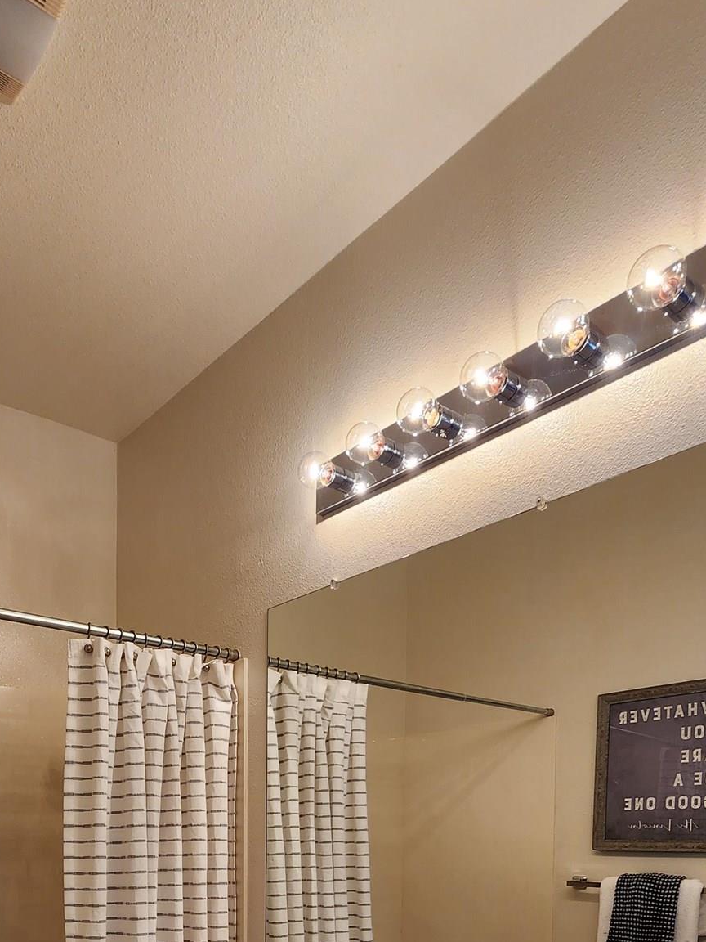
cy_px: 874
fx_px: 707
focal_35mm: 26
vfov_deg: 56.5
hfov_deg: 52.3
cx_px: 249
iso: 80
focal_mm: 2.2
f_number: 2.2
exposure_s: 1/60
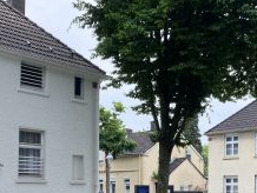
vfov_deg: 24.7
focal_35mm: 57
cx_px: 199
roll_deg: -0.1
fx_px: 424
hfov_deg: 33.0
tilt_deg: +1.3
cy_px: 185
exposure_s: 1/511
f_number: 1.8
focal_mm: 3.99
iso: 32
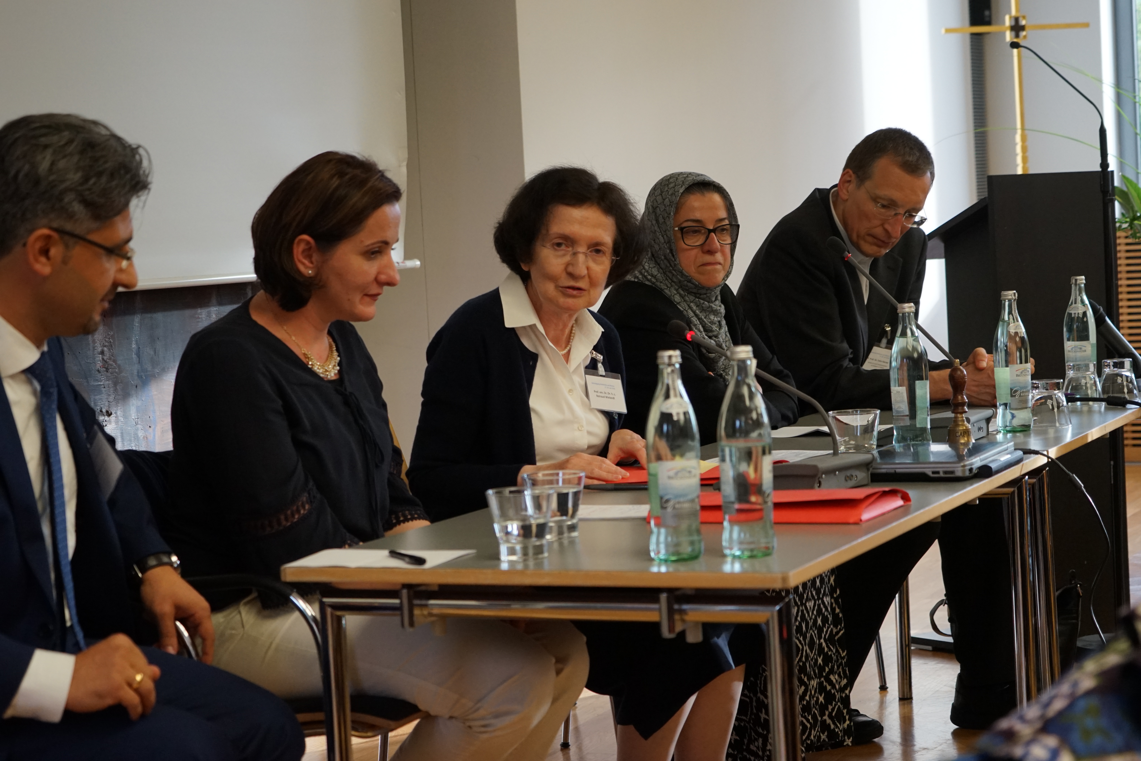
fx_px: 2314
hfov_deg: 27.7
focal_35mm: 73
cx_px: 570
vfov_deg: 18.7
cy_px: 380
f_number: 5.6
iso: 2000
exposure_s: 1/125
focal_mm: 73
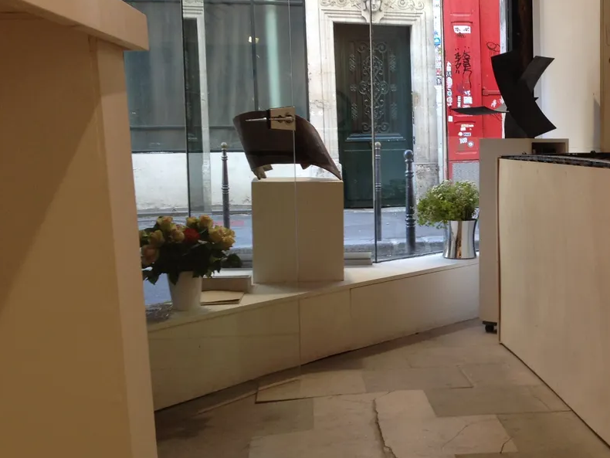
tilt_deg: -6.5
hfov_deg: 30.2
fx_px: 1093
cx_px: 519
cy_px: 236
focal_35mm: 62
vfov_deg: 23.7
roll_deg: -0.7
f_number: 2.4
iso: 64
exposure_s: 1/50
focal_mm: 4.28
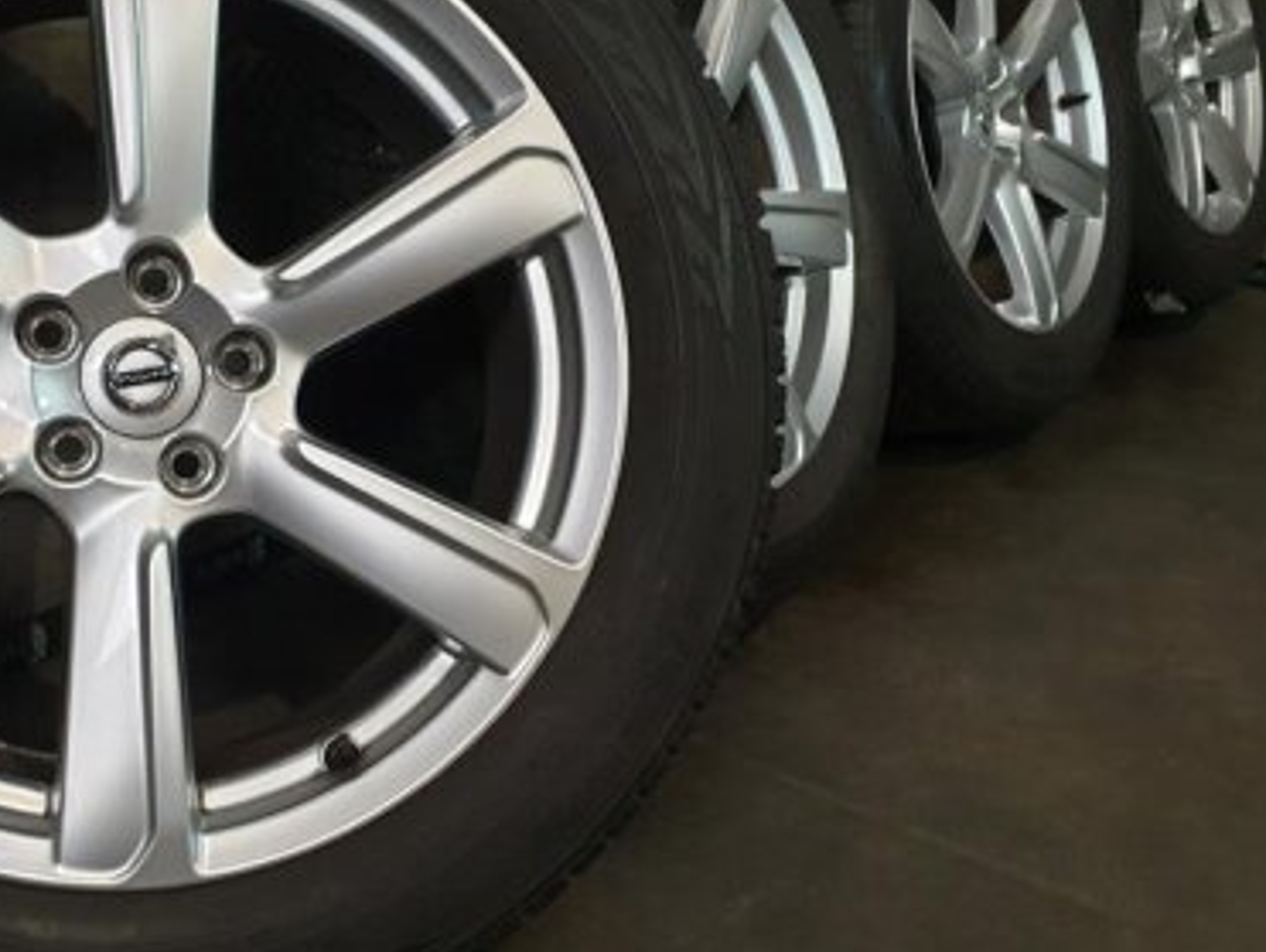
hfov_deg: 43.6
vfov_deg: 34.4
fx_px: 1538
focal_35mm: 42
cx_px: 348
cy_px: 420
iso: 400
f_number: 2.4
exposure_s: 1/50
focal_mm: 4.3
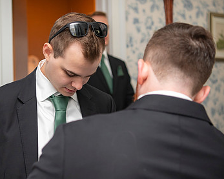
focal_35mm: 80
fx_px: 530
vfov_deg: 19.2
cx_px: 77
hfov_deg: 23.8
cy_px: 96
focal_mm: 48
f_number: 2.8
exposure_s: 1/100
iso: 800
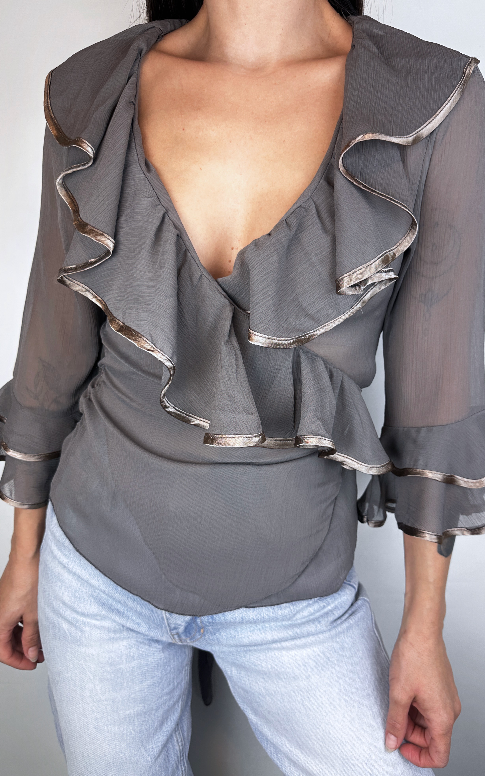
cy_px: 387
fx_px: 550
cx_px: 279
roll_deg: -0.7
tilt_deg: -14.6
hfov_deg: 47.4
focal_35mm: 26
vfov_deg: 70.4
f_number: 1.78
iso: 50
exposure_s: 1/100
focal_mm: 6.86
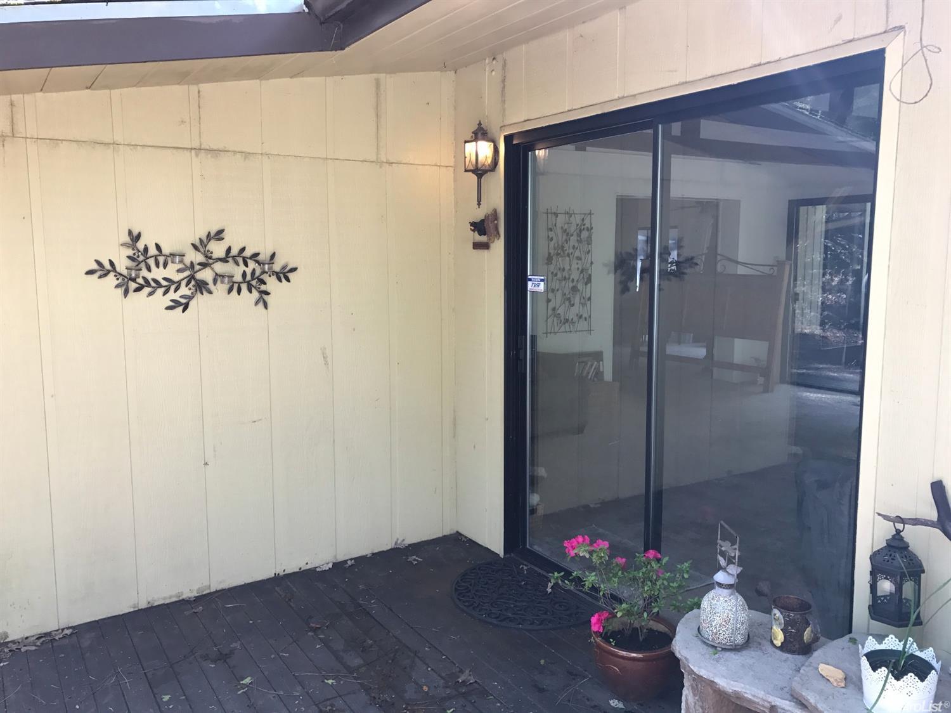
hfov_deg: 63.5
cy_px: 356
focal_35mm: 28
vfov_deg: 49.7
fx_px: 769
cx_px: 476
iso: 40
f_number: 1.8
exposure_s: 1/120
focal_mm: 3.99
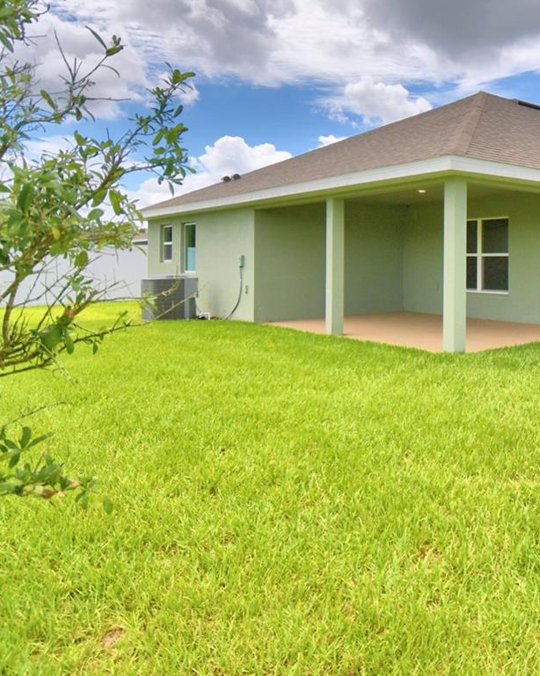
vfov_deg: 59.7
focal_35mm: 29
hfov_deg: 43.9
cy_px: 257
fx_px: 580
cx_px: 518
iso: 100
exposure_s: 1/1600
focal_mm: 10
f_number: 4.5
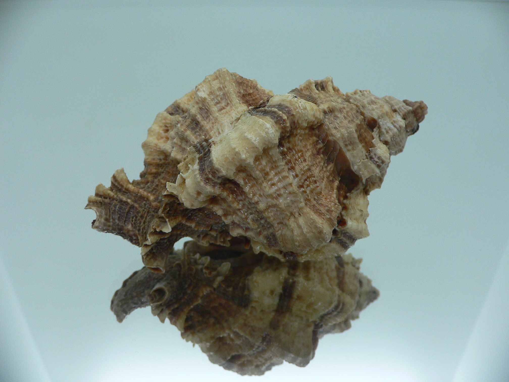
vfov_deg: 40.7
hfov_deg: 52.6
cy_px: 191
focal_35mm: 35
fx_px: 515
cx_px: 254
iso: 100
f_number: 2.8
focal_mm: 4.6
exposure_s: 1/60
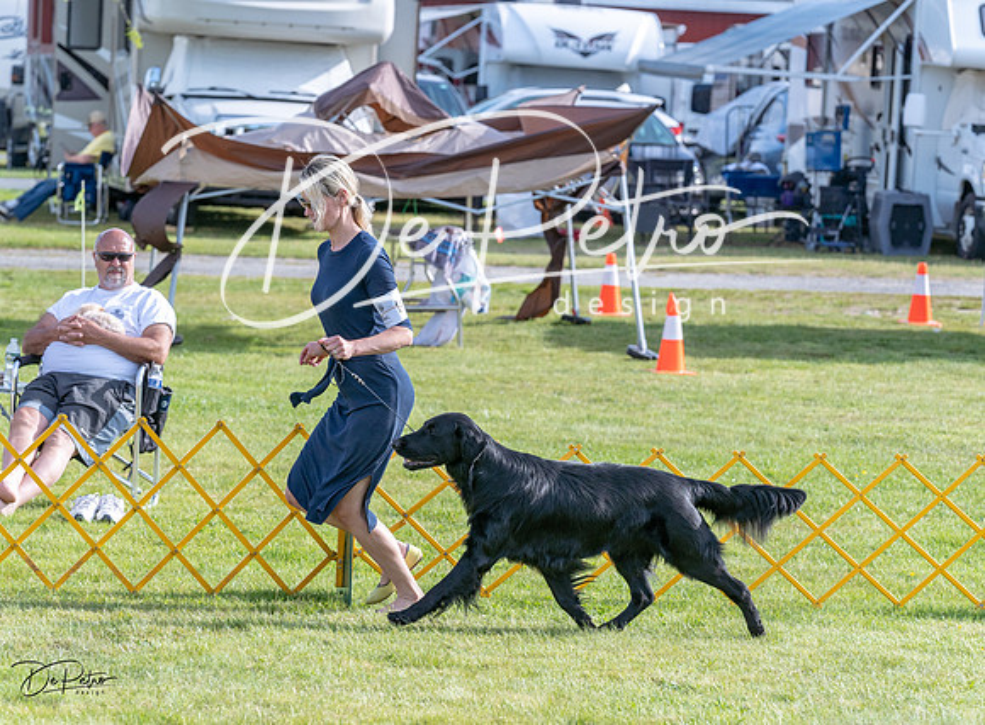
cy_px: 382
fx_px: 4935
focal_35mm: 175
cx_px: 490
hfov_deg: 11.4
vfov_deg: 8.4
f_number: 5.6
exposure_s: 1/1250
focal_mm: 144
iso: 500
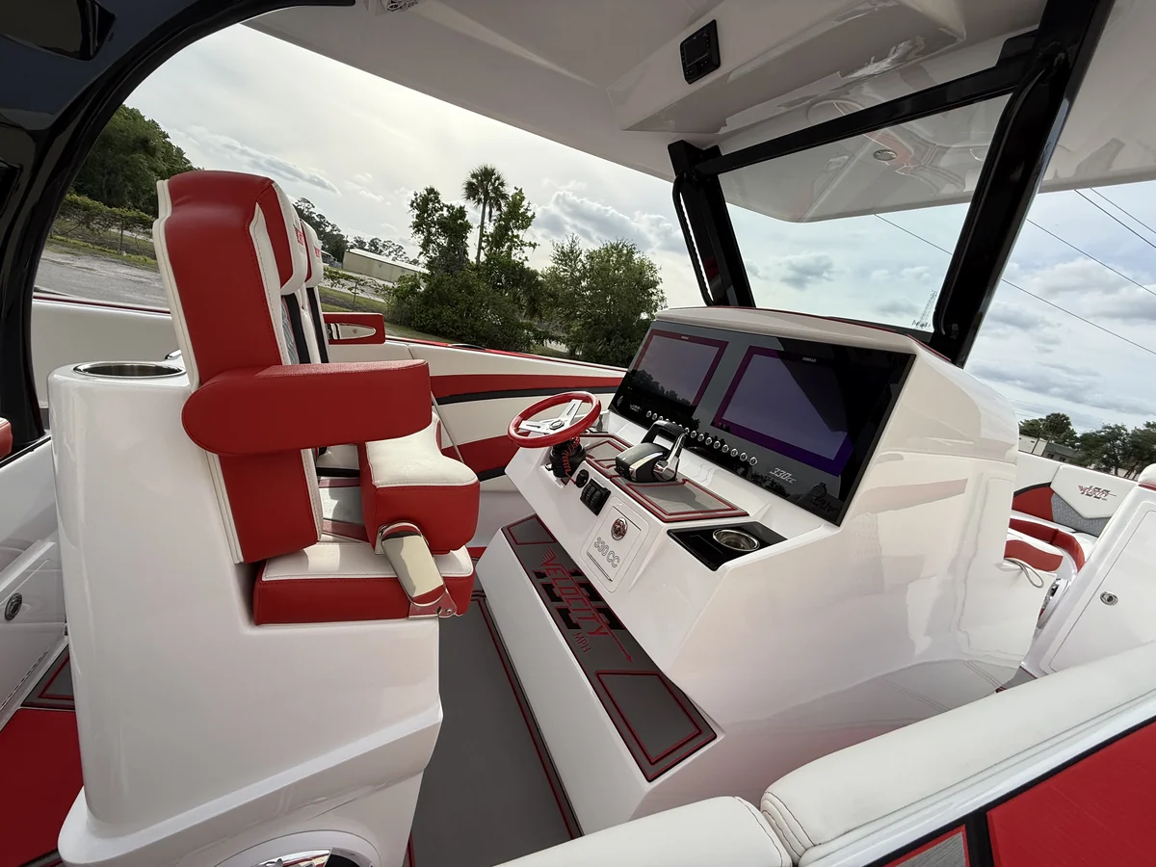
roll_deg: -15.9
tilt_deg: -12.1
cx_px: 578
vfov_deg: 85.7
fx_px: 468
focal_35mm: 14
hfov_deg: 102.1
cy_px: 434
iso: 64
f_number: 2.2
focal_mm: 2.22
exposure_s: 1/1189
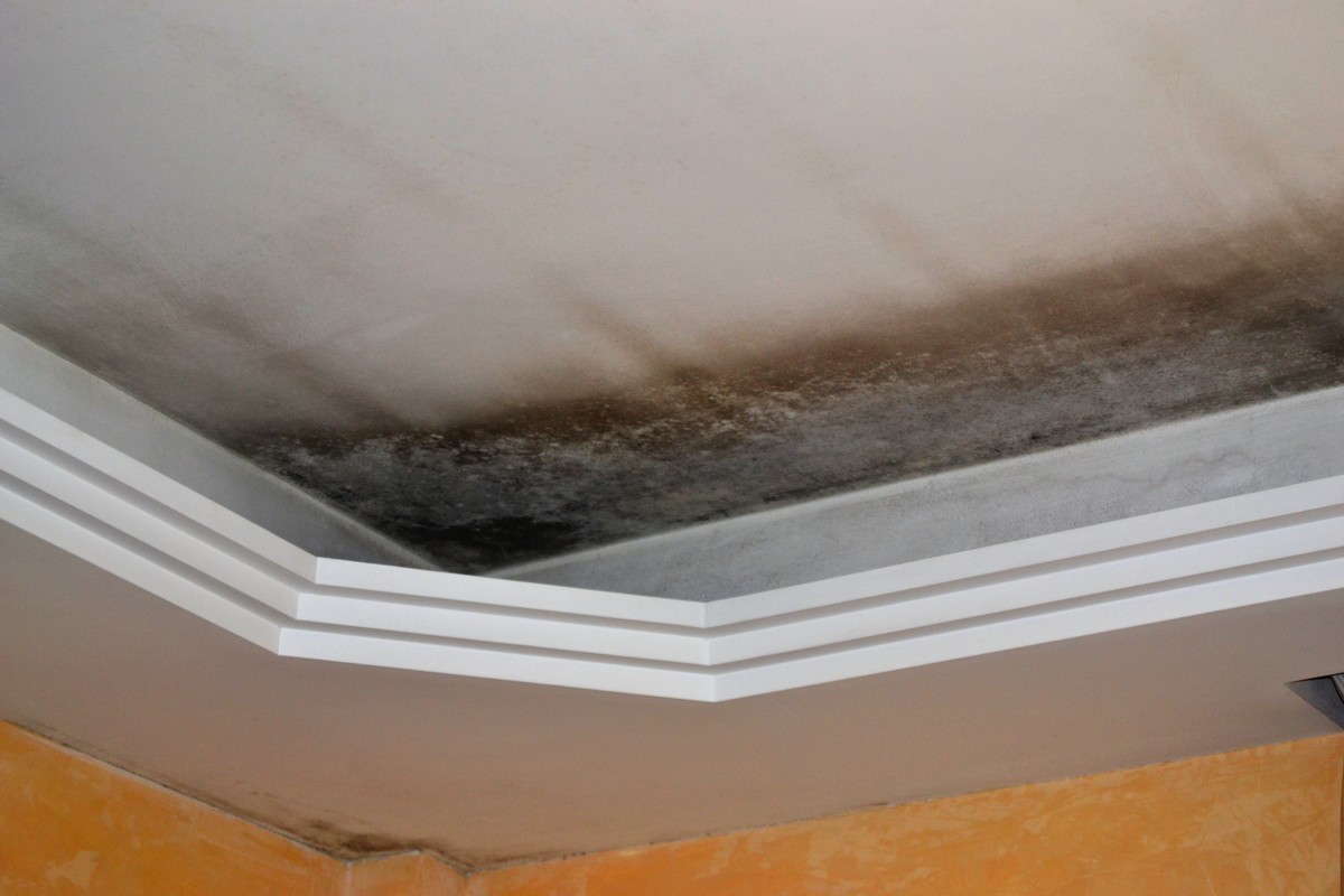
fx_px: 3080
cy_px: 448
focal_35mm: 82
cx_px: 672
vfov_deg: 16.6
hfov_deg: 24.6
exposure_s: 1/60
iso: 400
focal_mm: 55
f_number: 5.6
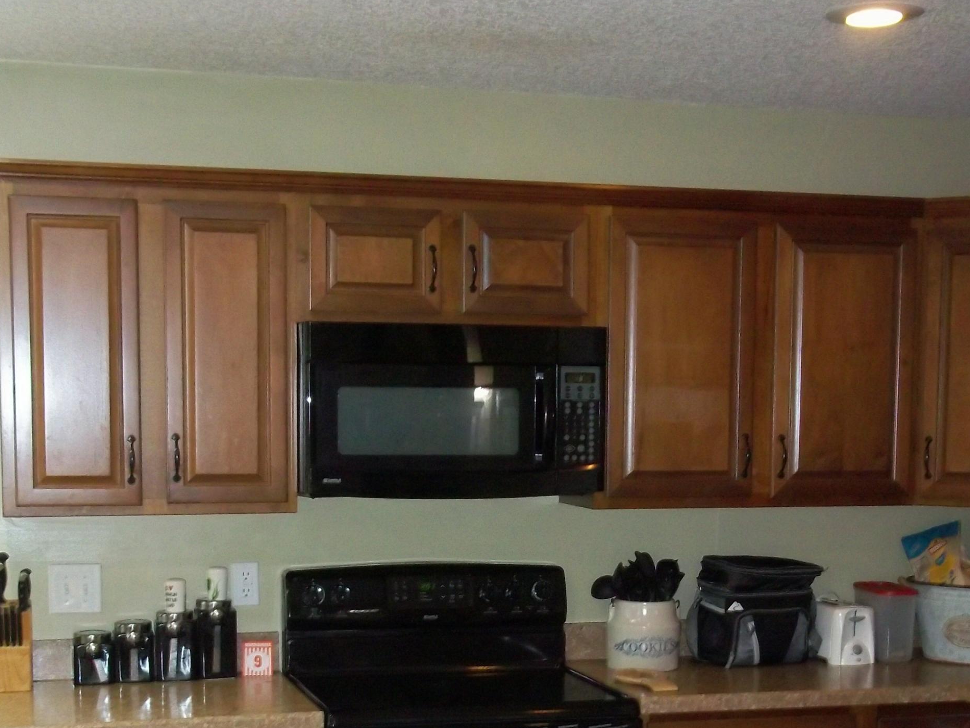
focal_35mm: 58
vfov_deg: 24.9
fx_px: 1625
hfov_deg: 33.2
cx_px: 478
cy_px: 574
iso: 320
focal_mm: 6.5
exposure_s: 1/30
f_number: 3.1
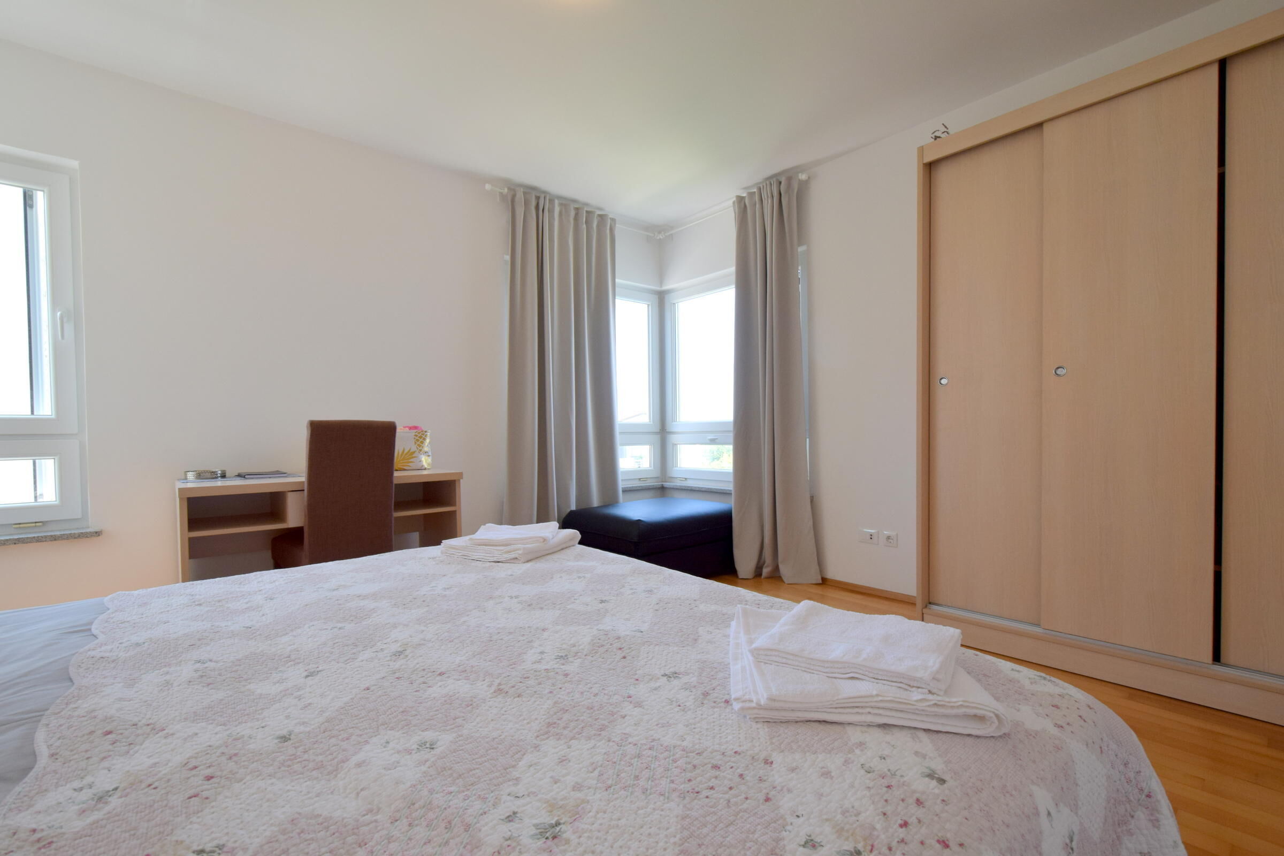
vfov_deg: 77.3
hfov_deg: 100.4
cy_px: 428
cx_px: 642
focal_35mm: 15
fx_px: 535
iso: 400
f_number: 6.3
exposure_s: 1/160
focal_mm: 10
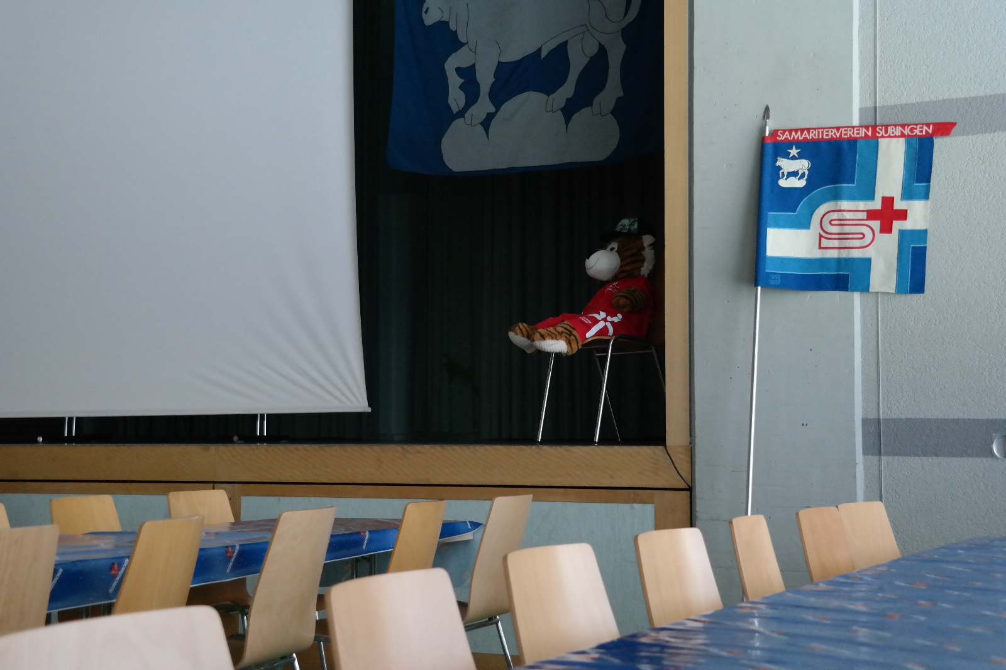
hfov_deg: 35.6
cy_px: 335
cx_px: 503
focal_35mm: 56
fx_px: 1564
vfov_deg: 24.2
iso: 3200
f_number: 4.5
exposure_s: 1/60
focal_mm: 37
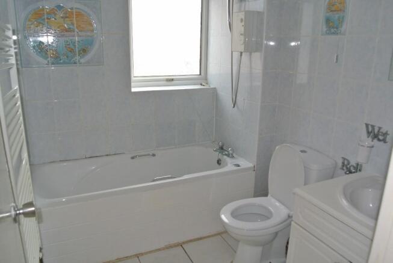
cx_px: 196
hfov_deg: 67.3
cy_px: 132
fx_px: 295
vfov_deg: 48.0
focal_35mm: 27
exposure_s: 1/60
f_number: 7.1
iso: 200
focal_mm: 10
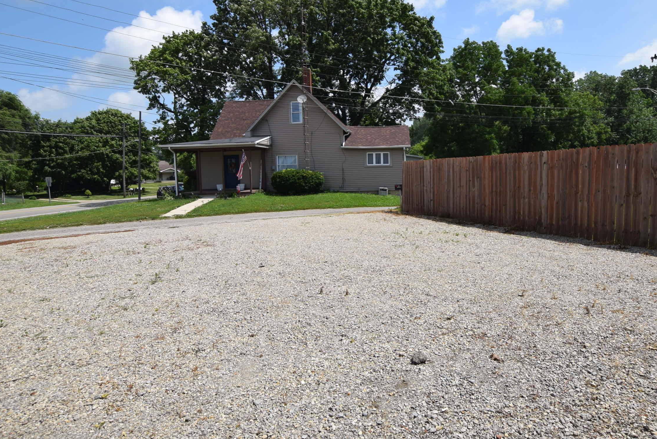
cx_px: 374
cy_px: 190
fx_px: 365
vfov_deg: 61.8
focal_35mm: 20
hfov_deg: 83.4
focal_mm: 10
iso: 200
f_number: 9
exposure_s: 1/320
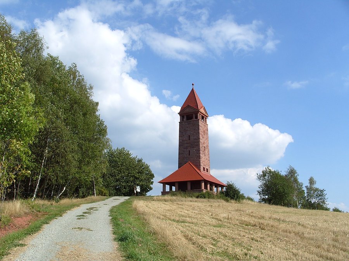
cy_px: 130
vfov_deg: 40.7
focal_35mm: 35
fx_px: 353
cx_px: 174
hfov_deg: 52.6
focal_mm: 7.8
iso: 80
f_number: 6.8
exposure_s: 1/500
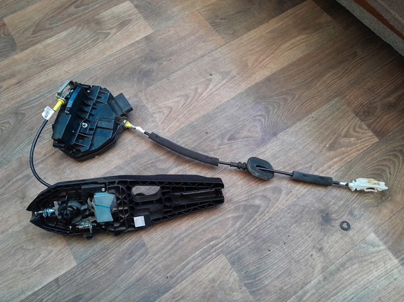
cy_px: 151
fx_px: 303
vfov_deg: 53.0
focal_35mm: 26
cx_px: 202
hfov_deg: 67.3
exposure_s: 1/50
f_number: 1.8
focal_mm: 3.98
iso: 400
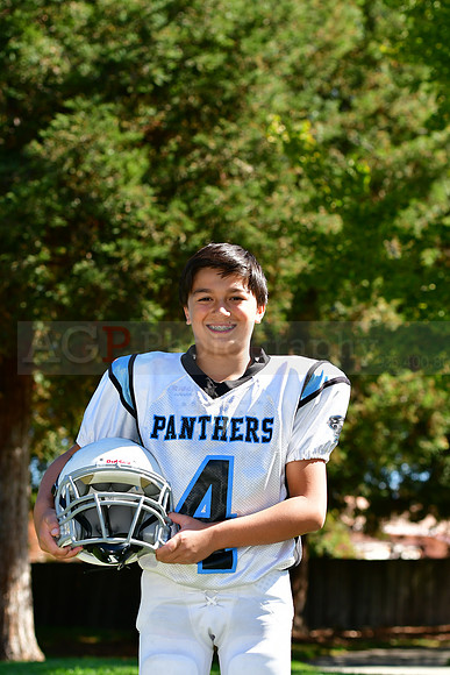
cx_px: 225
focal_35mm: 105
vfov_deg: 19.5
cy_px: 338
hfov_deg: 13.0
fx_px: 1967
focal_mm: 70
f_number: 4.5
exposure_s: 1/1000
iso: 400
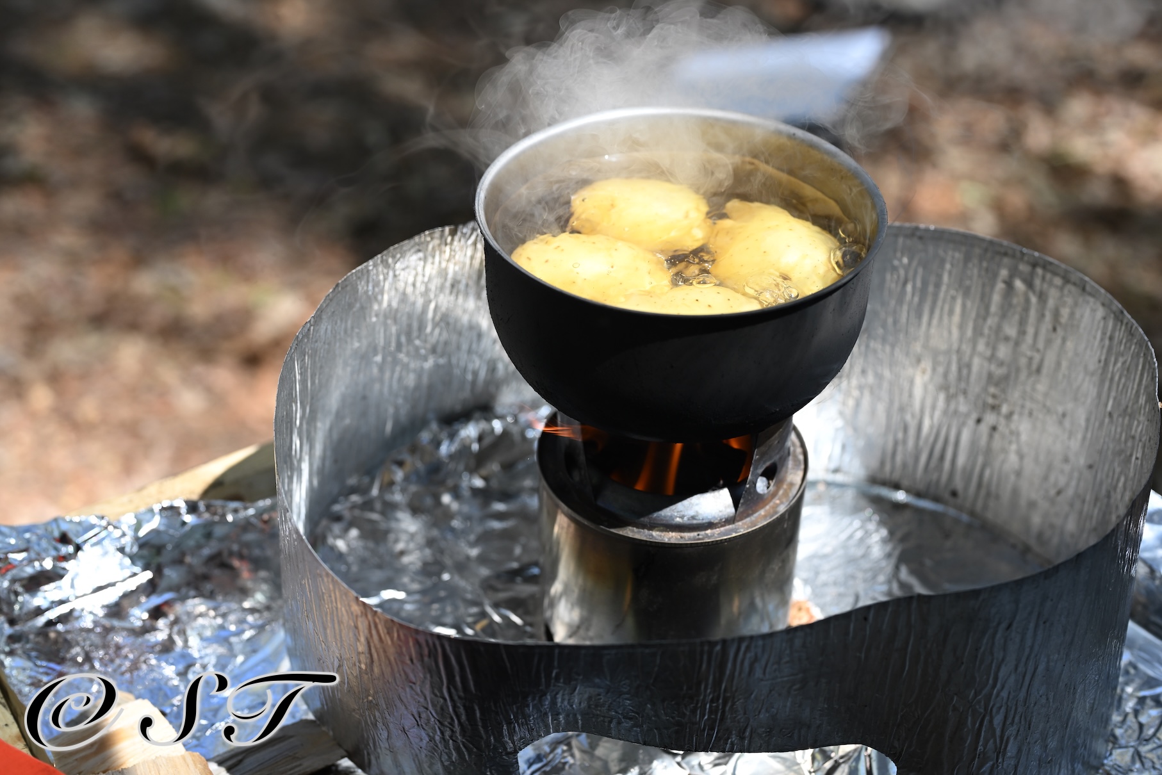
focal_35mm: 50
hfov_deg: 39.6
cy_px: 388
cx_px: 581
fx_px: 1614
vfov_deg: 27.0
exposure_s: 1/1000
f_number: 4
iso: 320
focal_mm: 50
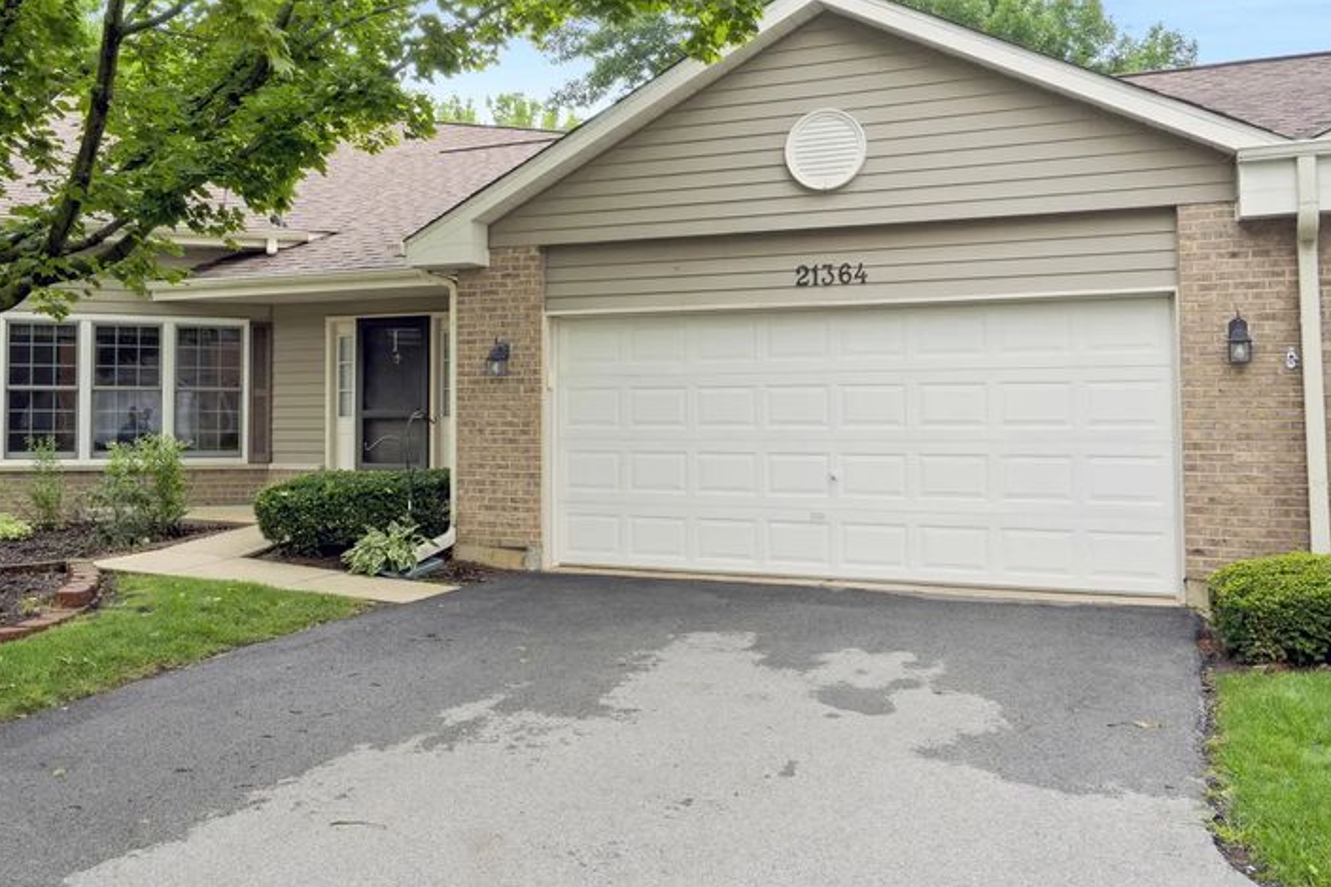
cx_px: 580
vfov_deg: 40.9
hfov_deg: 58.5
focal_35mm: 32
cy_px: 357
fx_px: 1183
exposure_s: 1/15
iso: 200
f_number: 10
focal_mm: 22
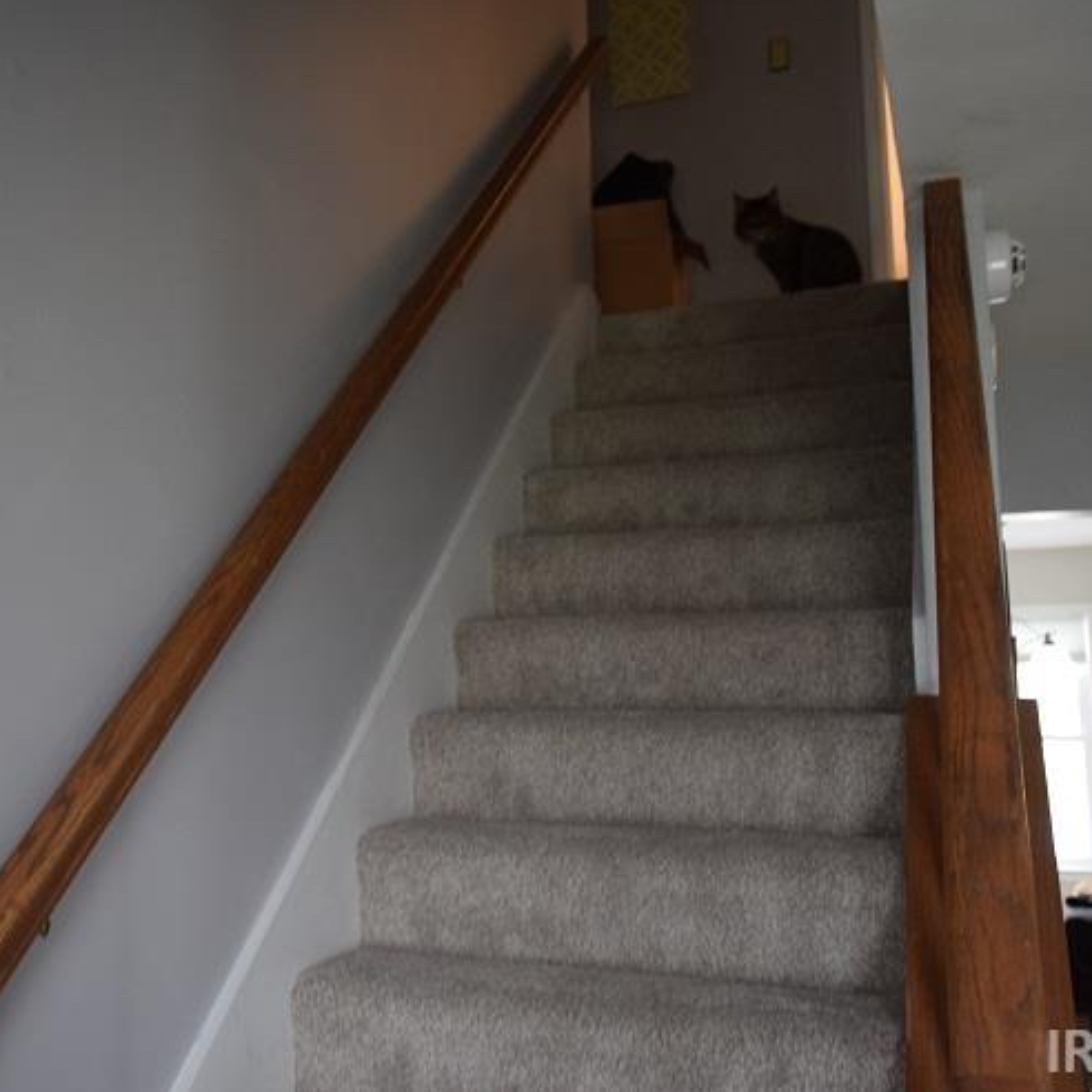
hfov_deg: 46.6
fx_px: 1249
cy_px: 542
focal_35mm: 35
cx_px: 386
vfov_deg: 47.2
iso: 1100
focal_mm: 18
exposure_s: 1/60
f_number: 3.5
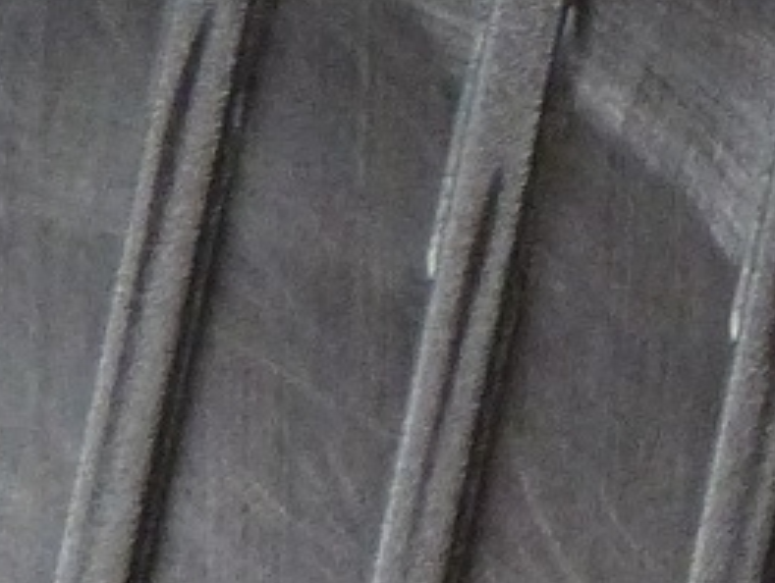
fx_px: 5448
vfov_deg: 6.1
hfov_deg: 7.6
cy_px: -330
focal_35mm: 243
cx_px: 1912
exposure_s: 1/40
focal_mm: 5.6
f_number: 3
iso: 400
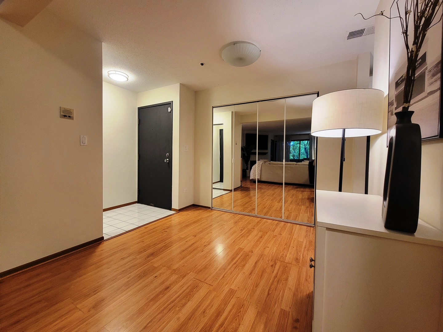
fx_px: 166
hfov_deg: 106.2
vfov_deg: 89.9
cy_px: 166
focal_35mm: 13
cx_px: 222
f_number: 2.2
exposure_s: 1/60
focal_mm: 2.2
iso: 320
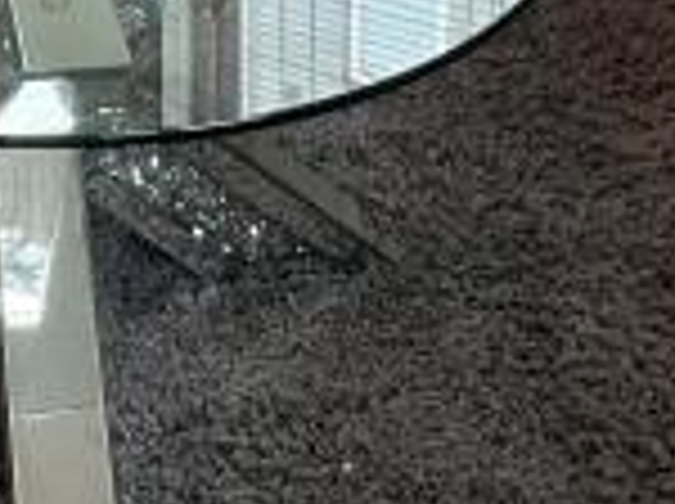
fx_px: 1733
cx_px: 9
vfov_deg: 11.9
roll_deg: +0.0
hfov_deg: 21.3
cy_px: -842
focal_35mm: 89
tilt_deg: -5.1
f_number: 1.8
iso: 80
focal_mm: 1.57
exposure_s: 1/99
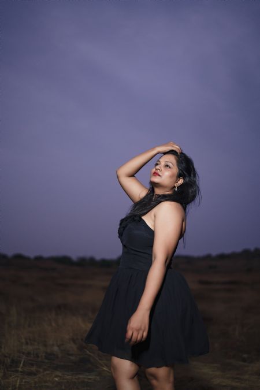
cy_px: 195
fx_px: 379
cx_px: 130
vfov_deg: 54.4
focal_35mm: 35
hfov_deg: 37.9
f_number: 1.4
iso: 1250
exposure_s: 1/250
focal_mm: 35
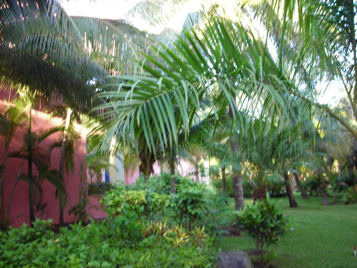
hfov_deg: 49.0
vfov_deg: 37.7
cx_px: 178
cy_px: 134
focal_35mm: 38
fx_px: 392
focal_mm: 6.3
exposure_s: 1/63.1
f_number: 3.2
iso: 200
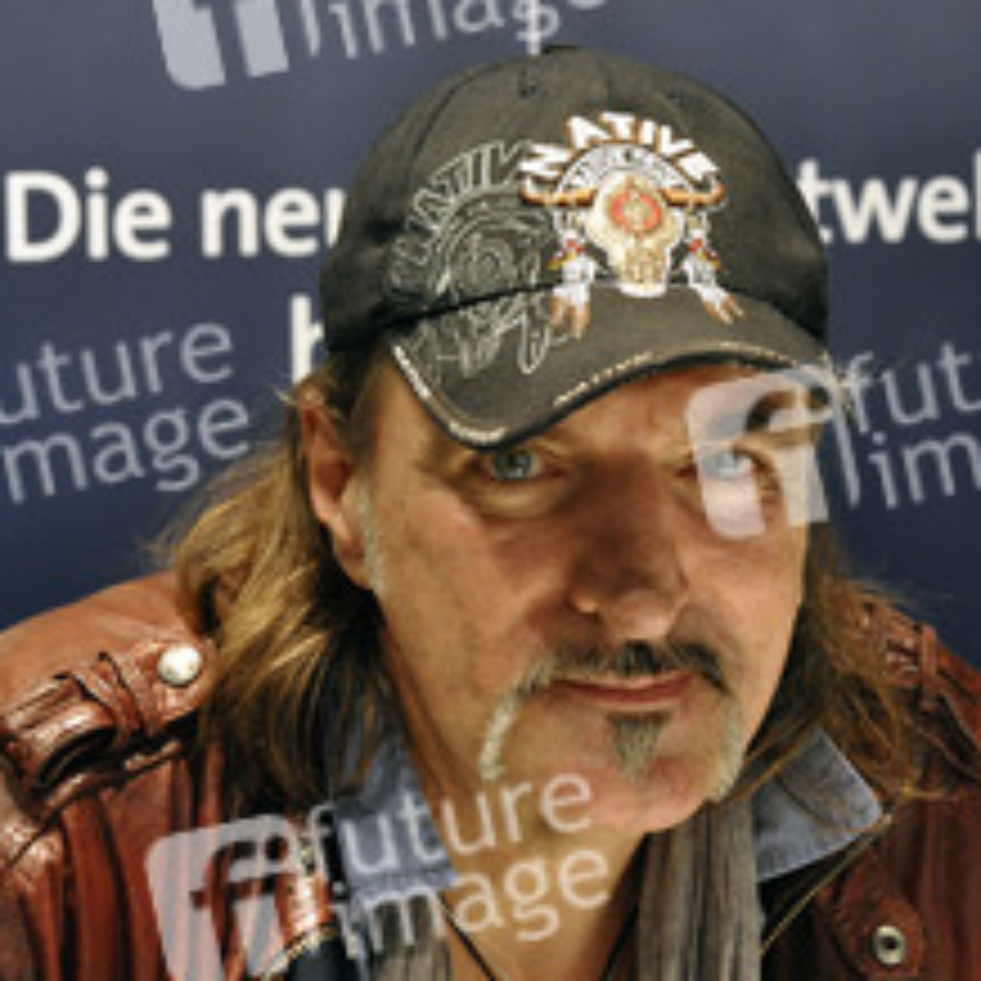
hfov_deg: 12.8
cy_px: 207
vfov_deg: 12.8
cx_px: 511
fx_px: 4360
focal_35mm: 136
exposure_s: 1/80
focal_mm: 58
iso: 1600
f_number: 5
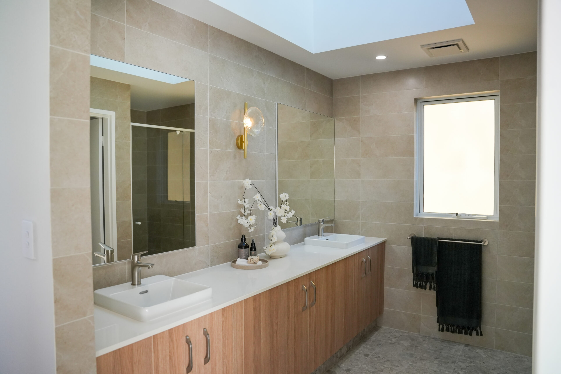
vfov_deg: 53.1
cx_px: 280
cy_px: 187
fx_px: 374
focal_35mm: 24
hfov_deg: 73.7
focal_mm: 24
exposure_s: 1/160
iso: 1600
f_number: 3.2
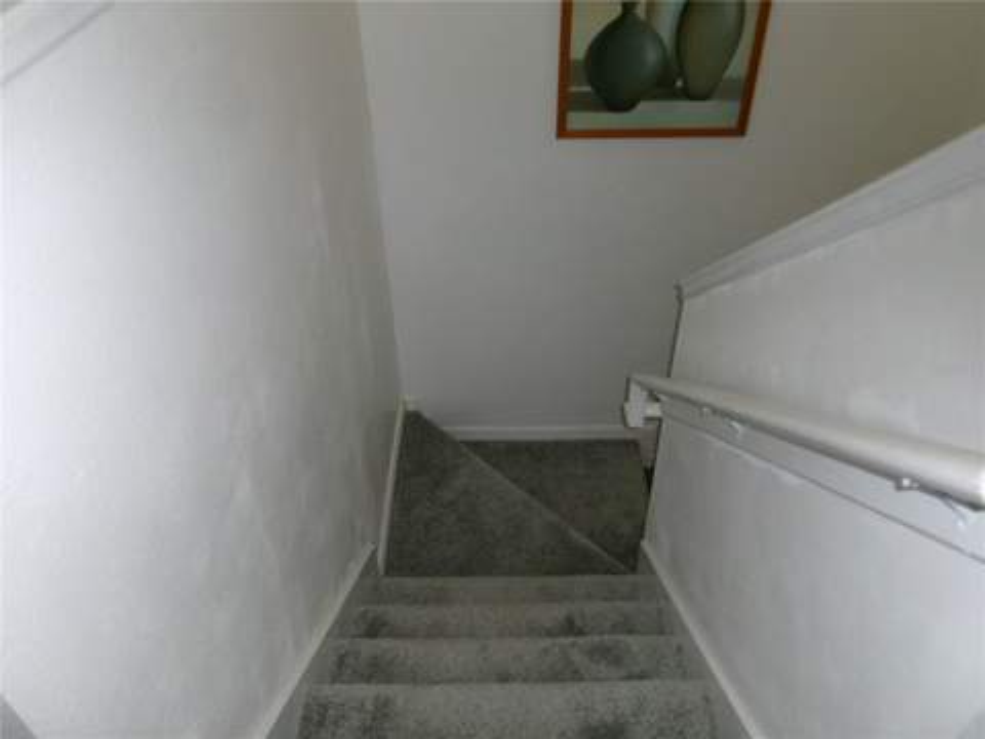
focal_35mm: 28
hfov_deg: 63.4
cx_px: 492
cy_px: 370
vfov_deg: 49.7
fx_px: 797
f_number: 3.9
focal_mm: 5.1
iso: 200
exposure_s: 1/34
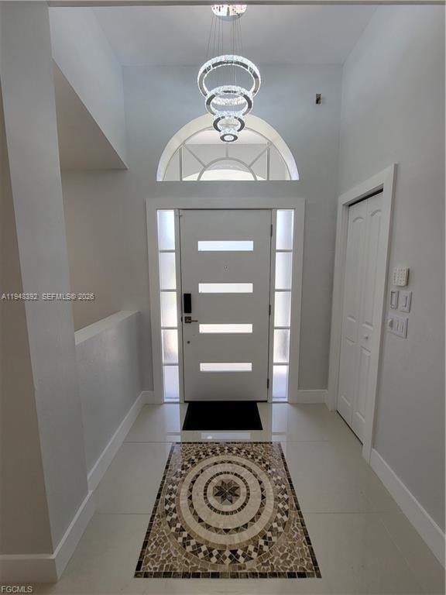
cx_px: 223
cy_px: 298
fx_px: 223
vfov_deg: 106.2
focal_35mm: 13
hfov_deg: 89.9
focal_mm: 2.2
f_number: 2.2
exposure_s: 1/120
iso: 50
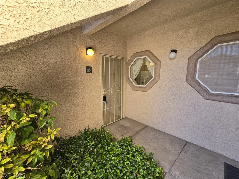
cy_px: 90
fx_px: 90
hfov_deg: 106.2
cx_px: 120
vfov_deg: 89.9
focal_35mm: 13
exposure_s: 1/144
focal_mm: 2.2
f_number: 2.2
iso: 50
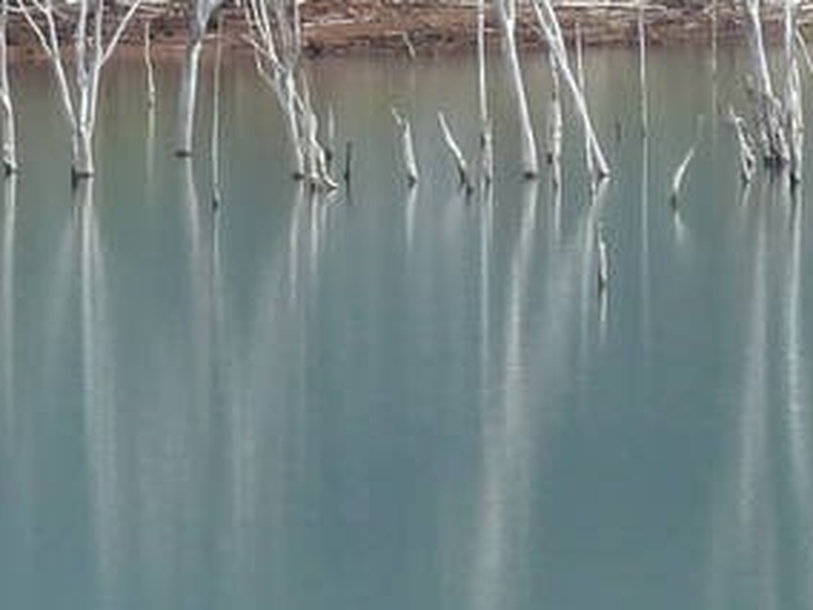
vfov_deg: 1.9
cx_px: 667
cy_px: 229
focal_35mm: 773
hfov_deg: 2.6
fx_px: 18155
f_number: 4.5
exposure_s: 1/200
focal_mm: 22.5
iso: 80
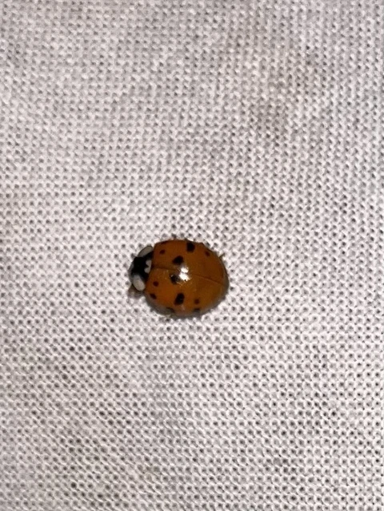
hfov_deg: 53.1
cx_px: 192
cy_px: 256
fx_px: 385
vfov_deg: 67.3
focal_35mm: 26
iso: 32
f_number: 1.6
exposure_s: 1/840
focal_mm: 5.1
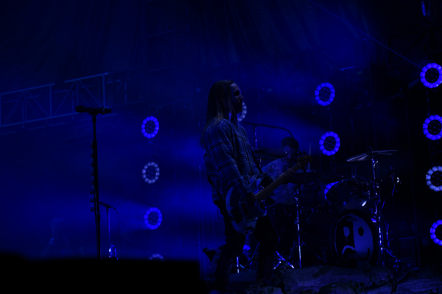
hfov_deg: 19.5
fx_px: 1289
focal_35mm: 105
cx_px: 221
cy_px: 147
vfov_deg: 13.0
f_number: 5.6
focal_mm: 105
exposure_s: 1/250
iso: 100
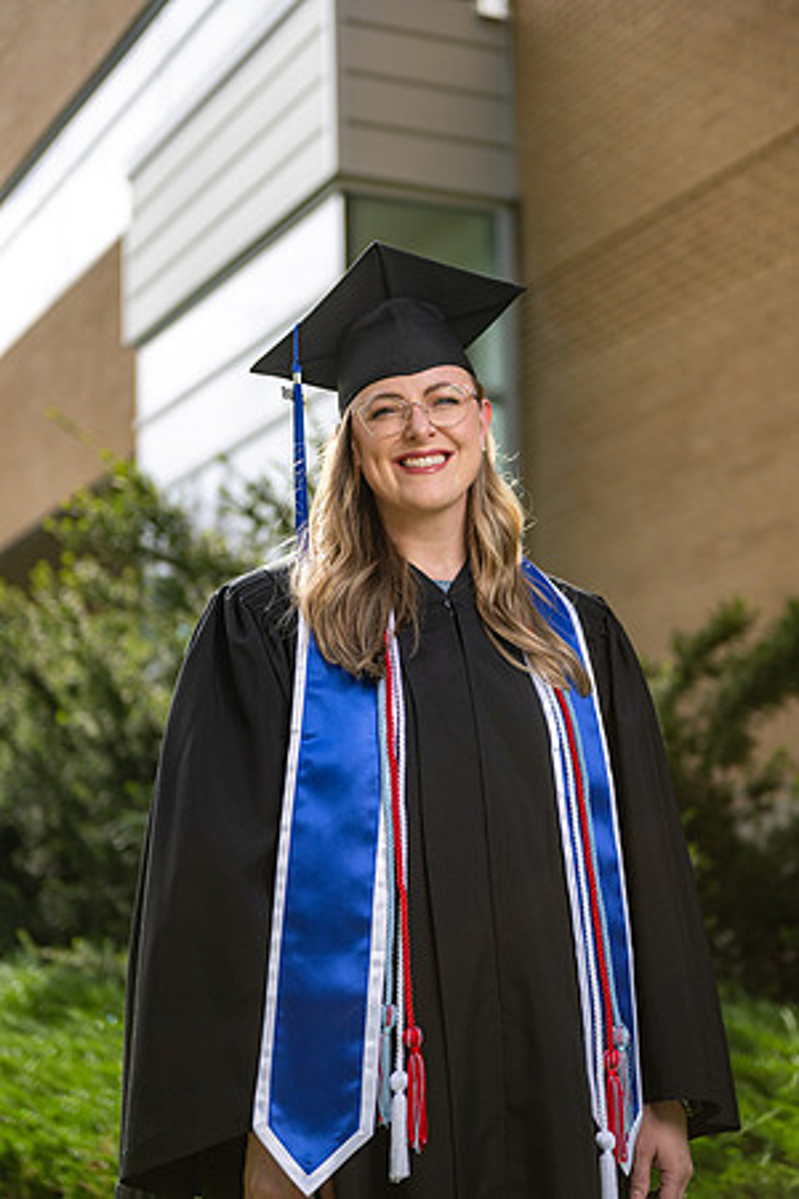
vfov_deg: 32.4
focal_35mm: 62
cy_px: 600
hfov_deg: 21.9
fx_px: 2064
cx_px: 400
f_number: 2.8
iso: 100
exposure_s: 1/1600
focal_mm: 62
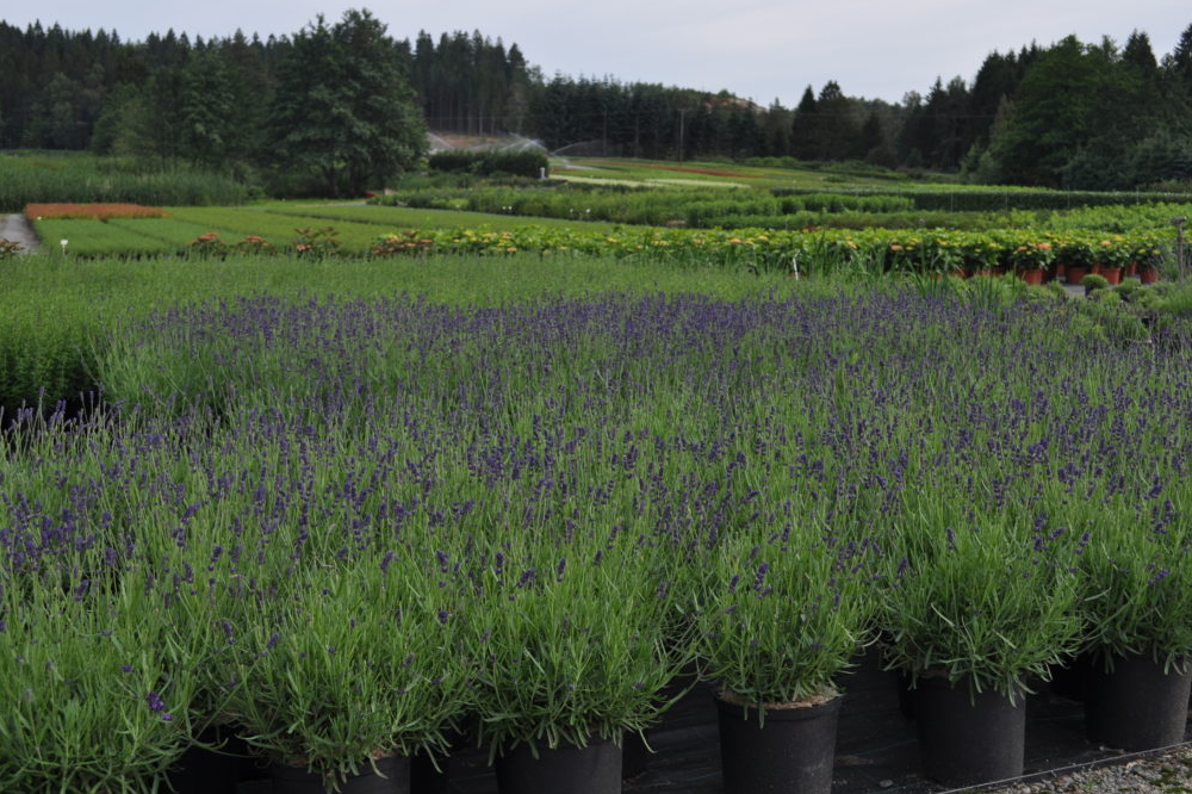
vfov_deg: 30.2
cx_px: 602
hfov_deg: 44.1
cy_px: 391
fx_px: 1473
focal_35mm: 45
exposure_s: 1/200
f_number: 7.1
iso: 200
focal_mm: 29
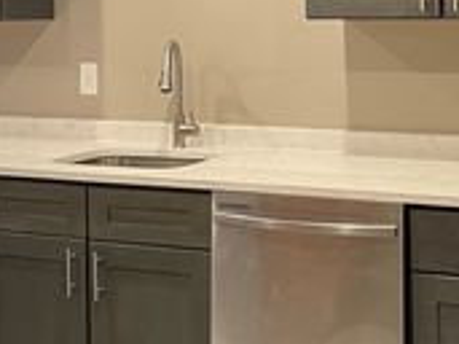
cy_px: 31
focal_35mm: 76
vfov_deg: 19.0
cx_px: 317
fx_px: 1007
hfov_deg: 25.5
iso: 200
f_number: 1.6
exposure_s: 1/60
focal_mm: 5.1
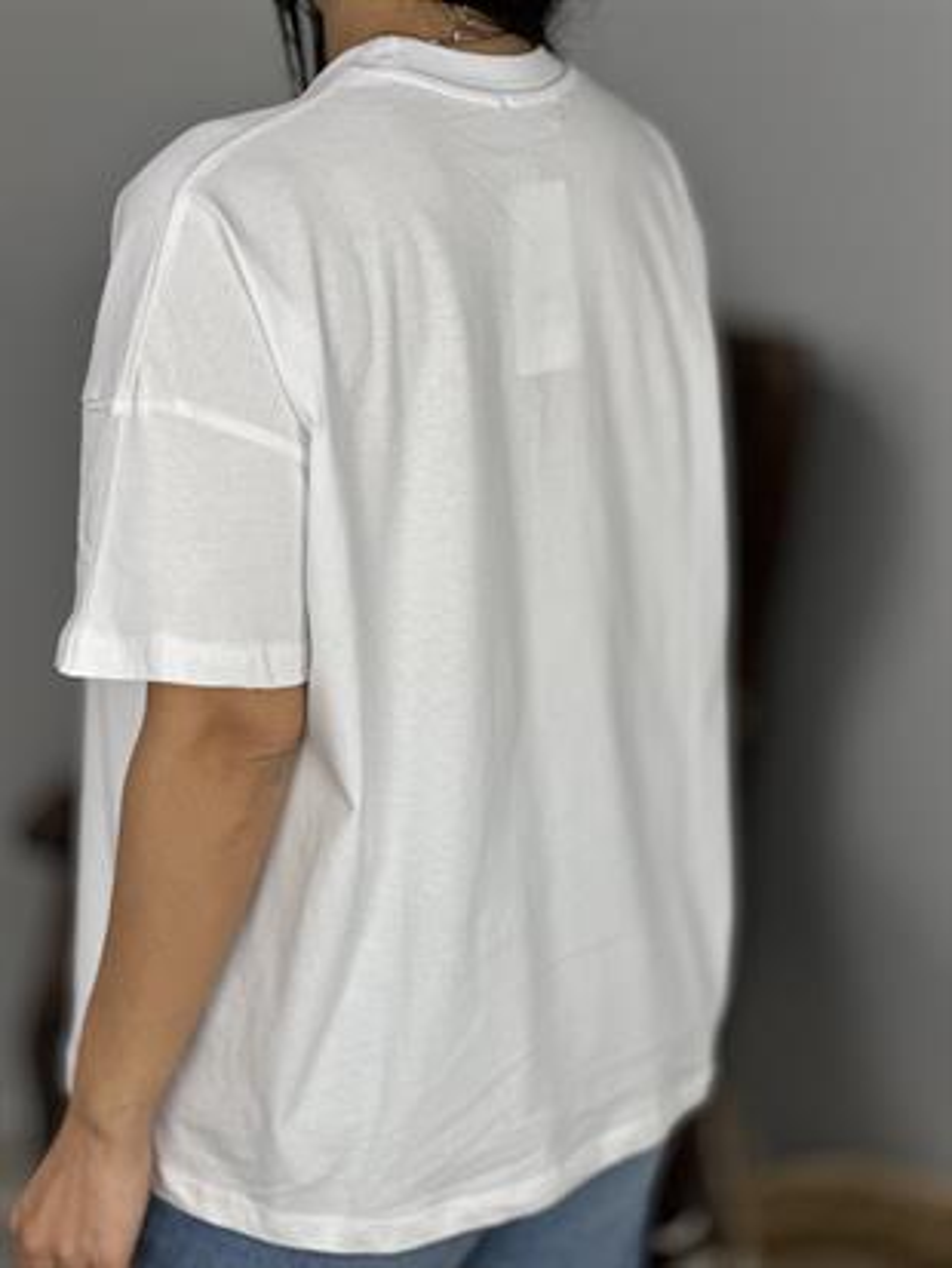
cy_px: 634
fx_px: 2822
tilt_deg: -16.7
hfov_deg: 19.1
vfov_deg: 25.3
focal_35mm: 77
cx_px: 476
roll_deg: -1.5
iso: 100
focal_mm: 9
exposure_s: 1/100
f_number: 2.8
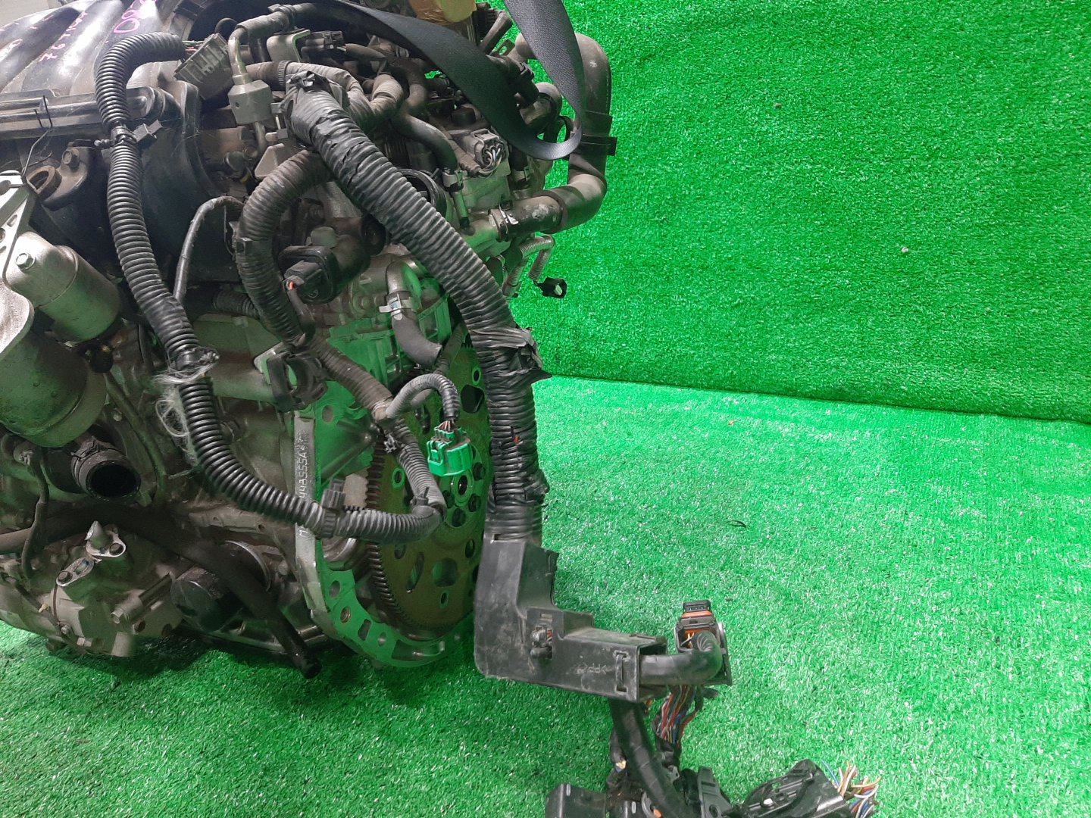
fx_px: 819
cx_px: 546
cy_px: 409
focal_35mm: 26
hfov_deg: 67.3
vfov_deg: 53.1
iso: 184
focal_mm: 3.93
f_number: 1.7
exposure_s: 1/33
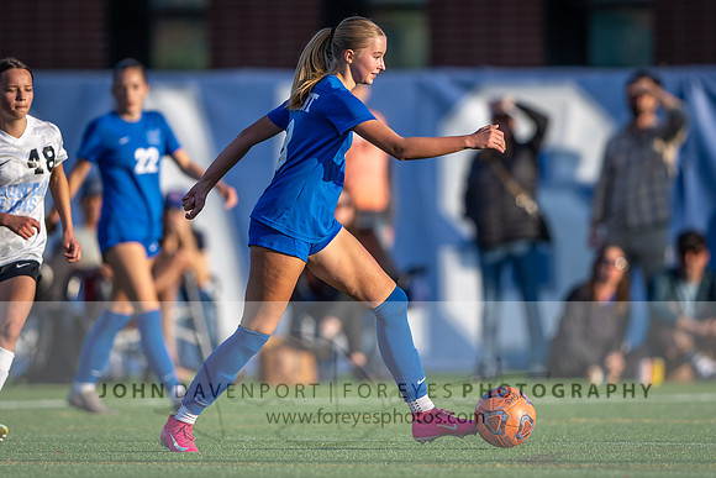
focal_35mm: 820
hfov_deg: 2.5
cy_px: 188
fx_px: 16303
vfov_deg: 1.7
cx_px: 295
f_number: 2.8
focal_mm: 400
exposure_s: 1/2000
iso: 280
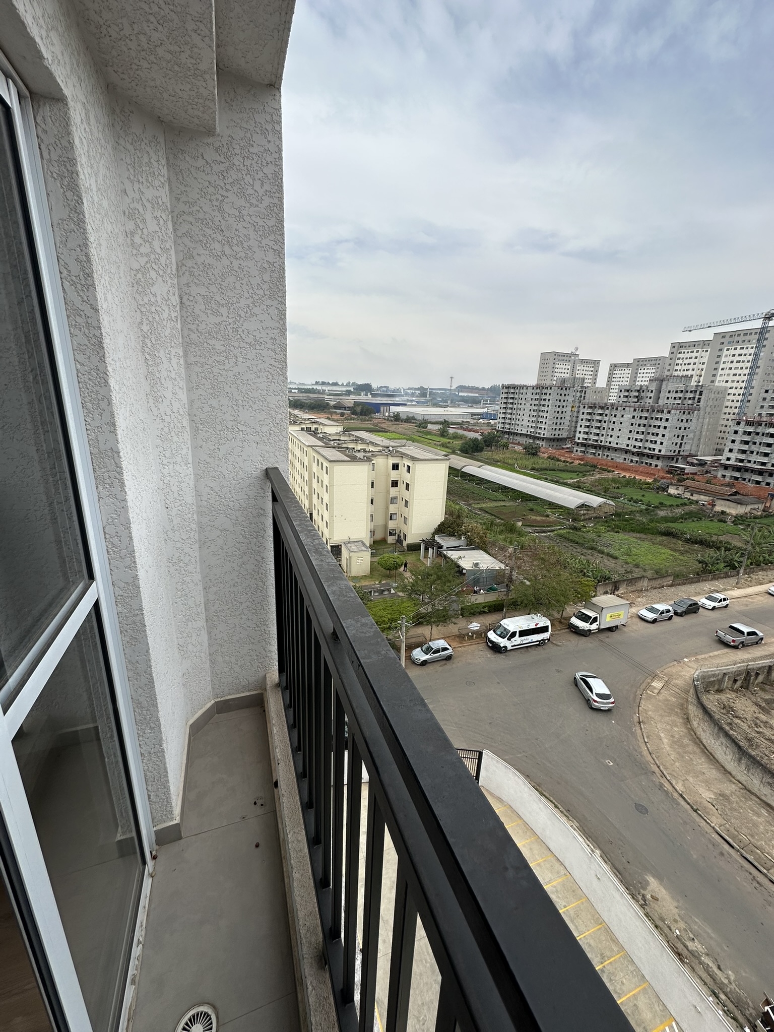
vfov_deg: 102.1
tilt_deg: -17.7
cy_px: 516
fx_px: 417
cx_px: 387
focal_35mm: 14
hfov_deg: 85.7
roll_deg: -3.0
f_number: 2.2
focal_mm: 2.22
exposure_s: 1/1511
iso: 40
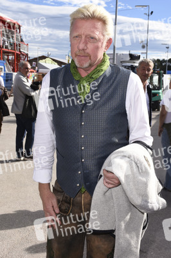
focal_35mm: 48
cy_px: 129
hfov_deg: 28.0
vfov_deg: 41.1
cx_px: 86
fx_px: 343
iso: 100
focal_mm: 32
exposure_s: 1/160
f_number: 9
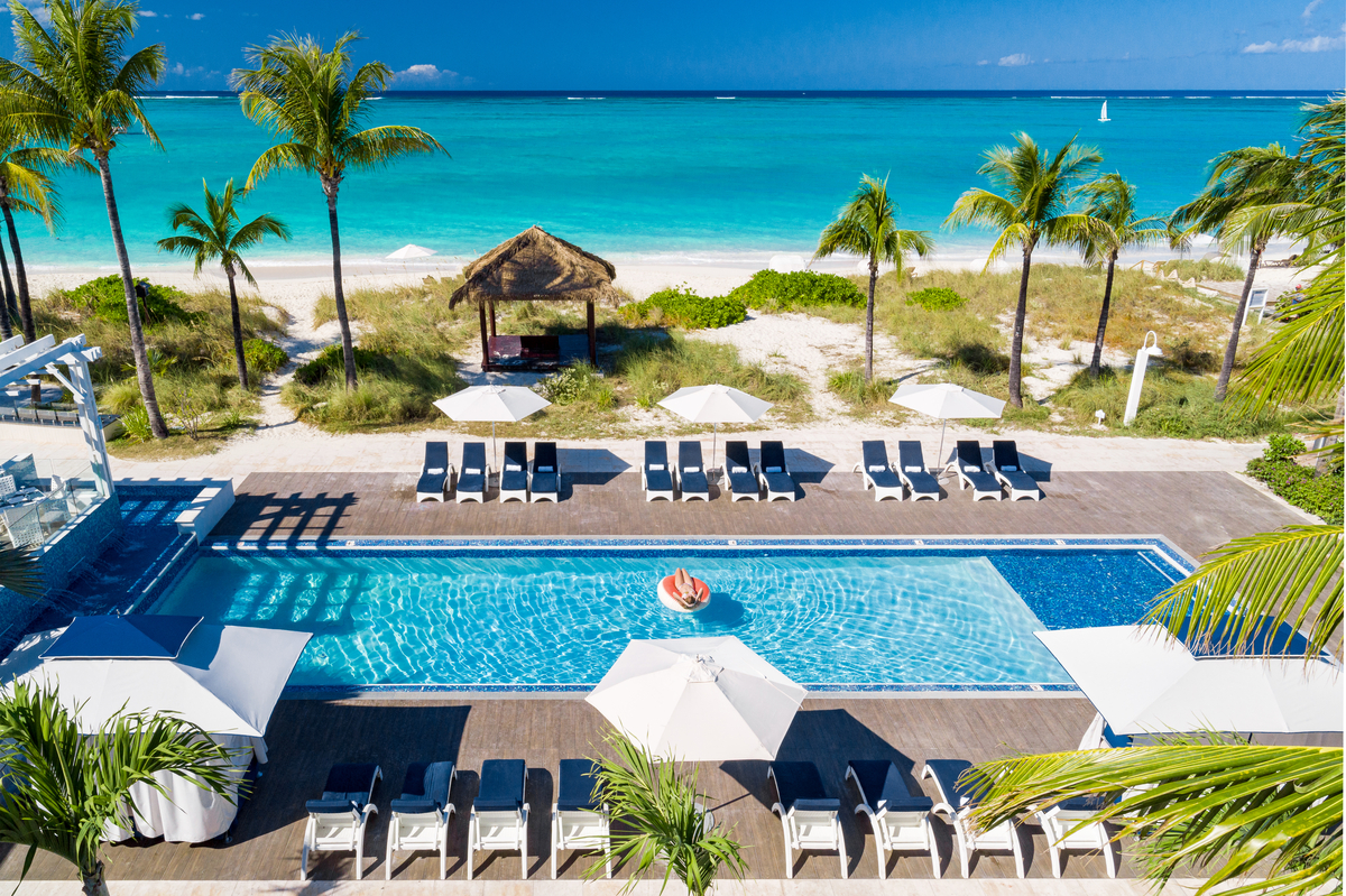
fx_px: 897
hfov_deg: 73.8
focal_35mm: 24
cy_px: 448
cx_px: 673
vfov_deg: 53.1
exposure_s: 1/240
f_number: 11
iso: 400
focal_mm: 16
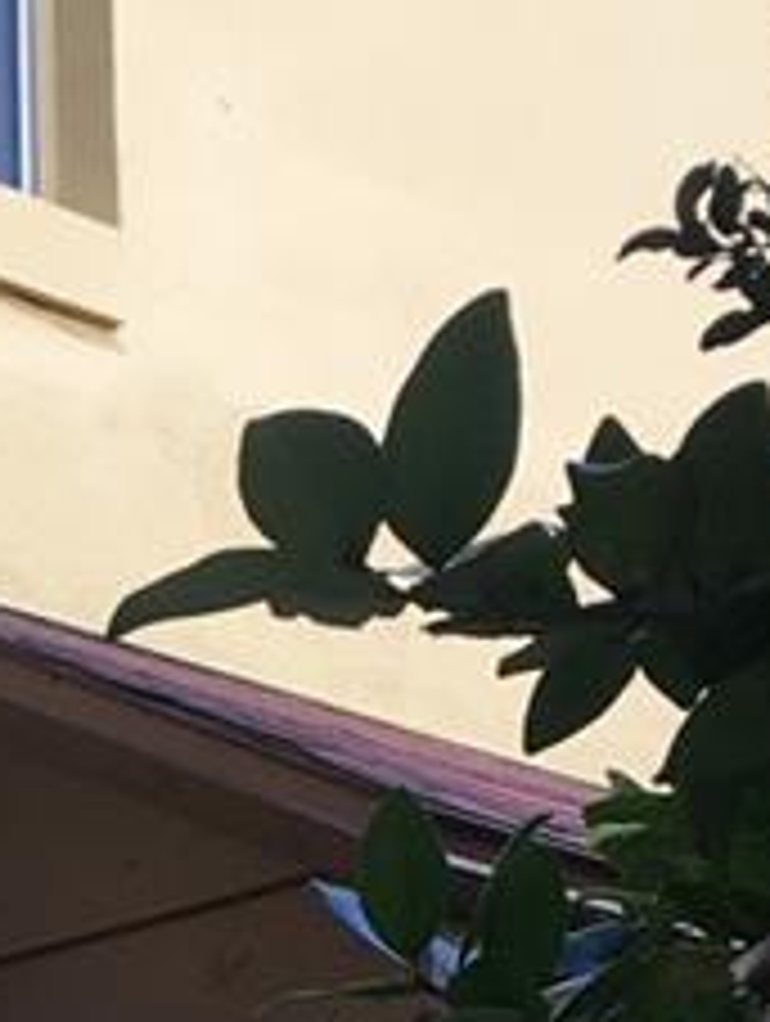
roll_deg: +0.9
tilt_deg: +5.6
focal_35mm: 153
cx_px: -378
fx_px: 4525
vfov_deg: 12.0
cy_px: 1760
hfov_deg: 9.5
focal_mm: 4.15
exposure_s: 1/120
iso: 32
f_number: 2.2
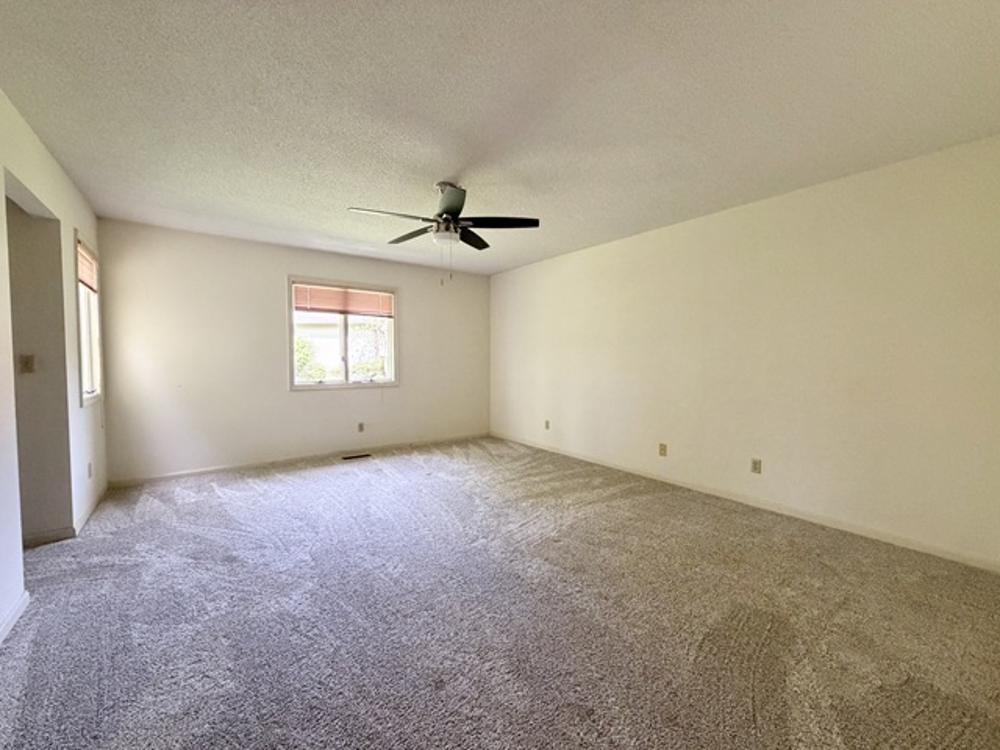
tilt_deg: -3.0
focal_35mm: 14
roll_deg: +0.0
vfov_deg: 85.7
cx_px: 500
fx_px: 404
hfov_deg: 102.1
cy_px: 375
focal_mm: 2.22
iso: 320
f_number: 2.2
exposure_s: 1/78
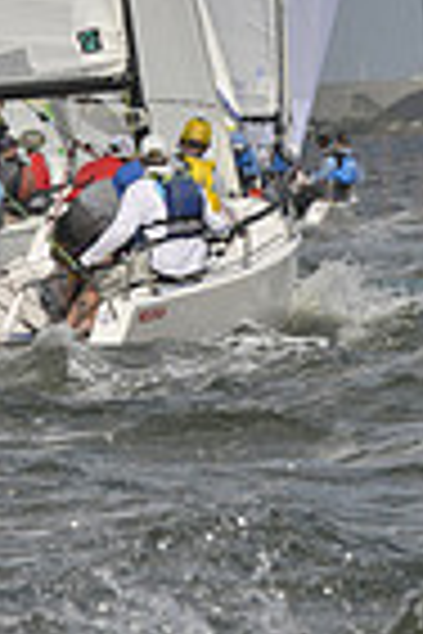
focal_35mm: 821
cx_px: 74
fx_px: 14469
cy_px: -504
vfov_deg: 2.5
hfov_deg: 1.7
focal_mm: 200
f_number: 13
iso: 400
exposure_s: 1/1250
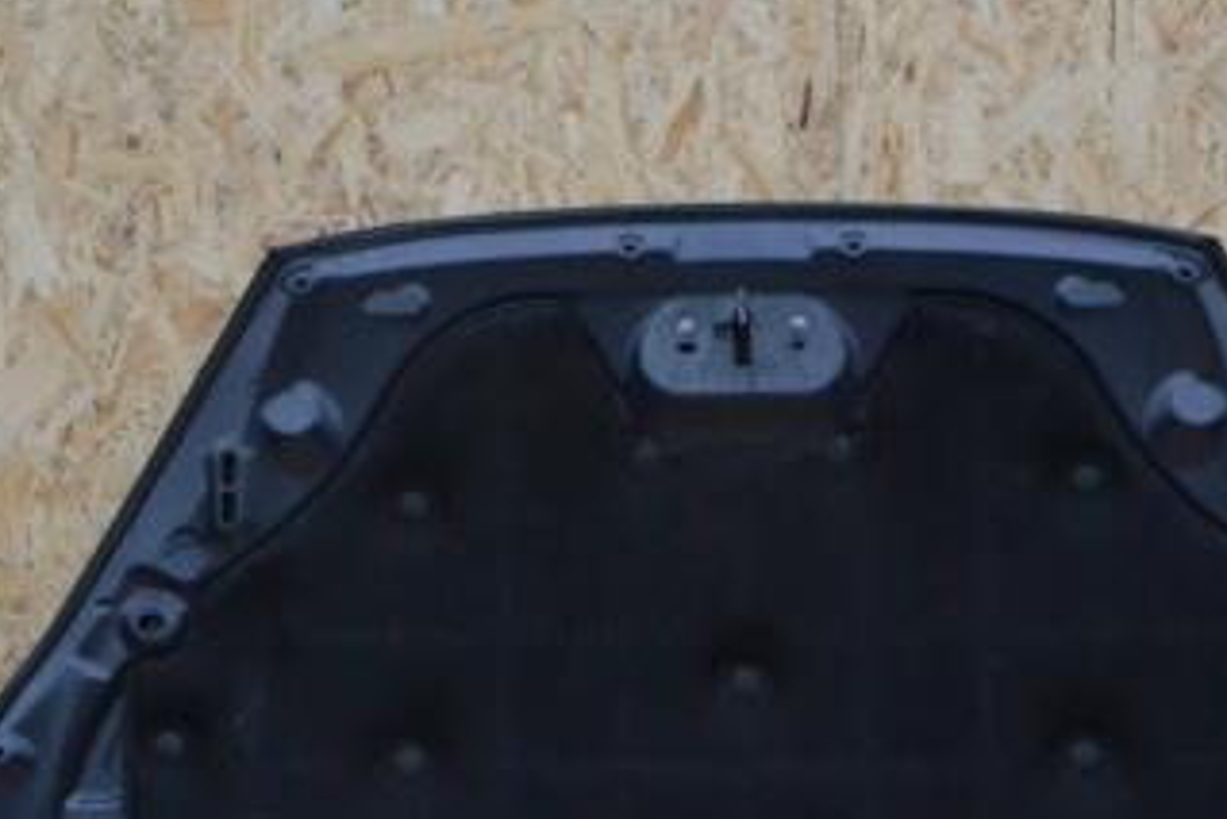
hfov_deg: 25.6
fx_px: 2694
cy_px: 707
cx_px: 696
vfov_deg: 17.1
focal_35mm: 79
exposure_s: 1/640
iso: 3200
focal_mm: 28
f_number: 13
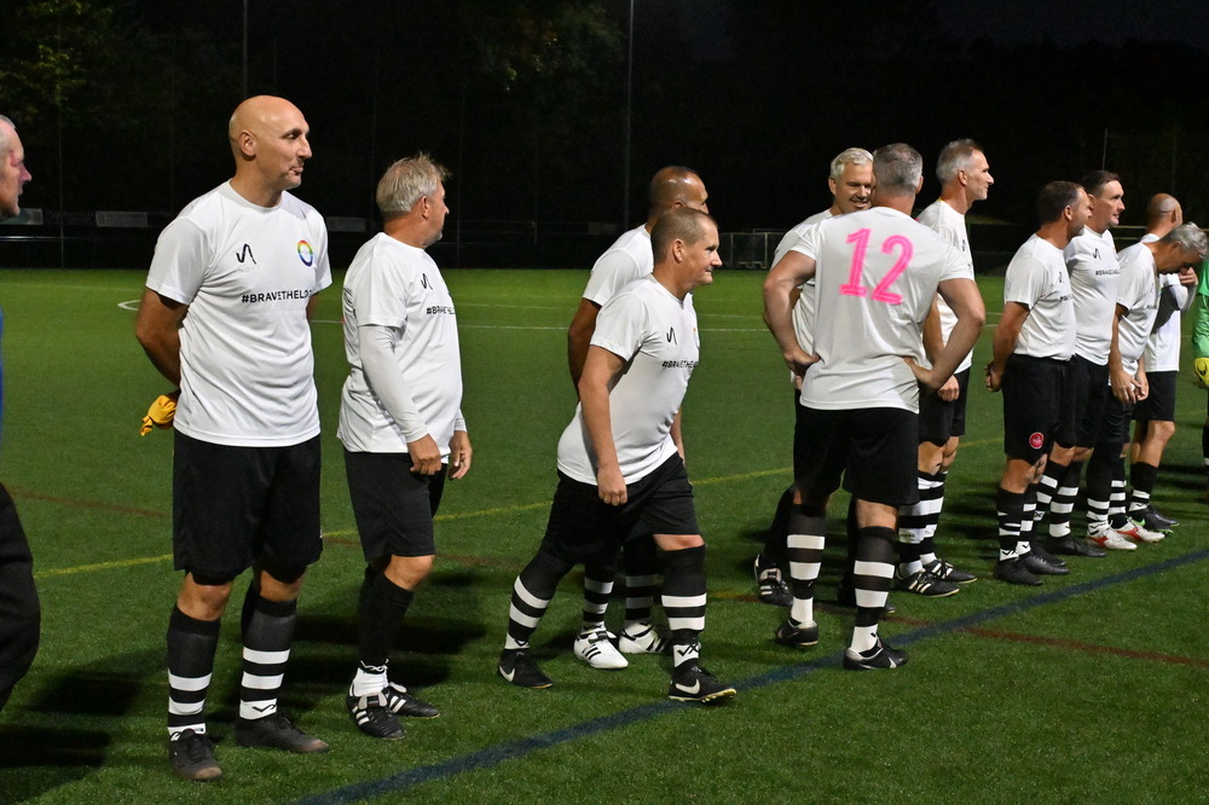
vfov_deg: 22.6
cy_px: 402
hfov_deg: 33.4
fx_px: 2014
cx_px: 604
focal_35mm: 60
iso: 8000
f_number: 6.3
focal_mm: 40
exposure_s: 1/400
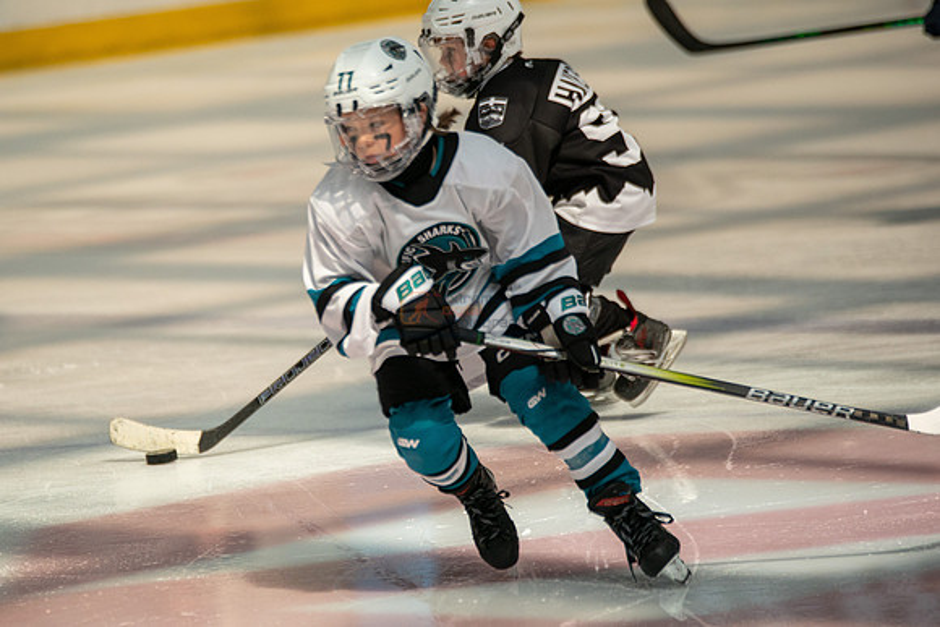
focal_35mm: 388
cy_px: 308
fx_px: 10121
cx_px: 340
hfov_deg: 5.3
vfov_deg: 3.5
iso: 1600
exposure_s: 1/10000
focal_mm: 300
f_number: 3.2
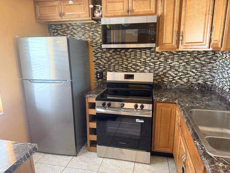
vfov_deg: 56.8
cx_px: 115
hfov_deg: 71.6
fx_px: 159
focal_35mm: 24
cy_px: 86
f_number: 1.78
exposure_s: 1/59
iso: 800
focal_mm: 6.76
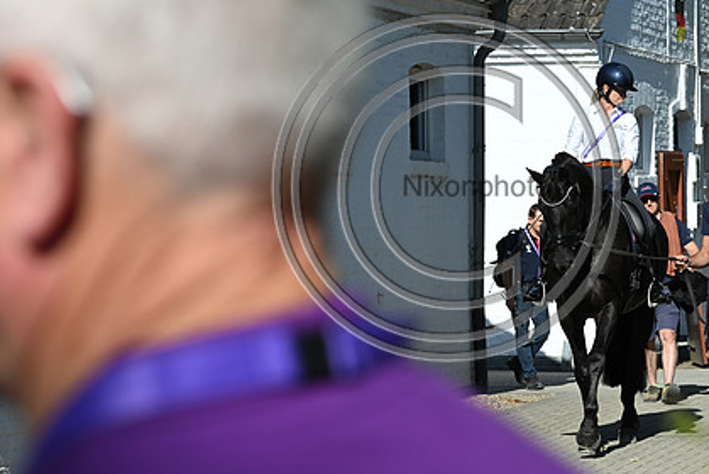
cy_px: 163
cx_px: 428
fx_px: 3271
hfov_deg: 12.4
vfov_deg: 8.3
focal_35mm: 166
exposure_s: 1/1600
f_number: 9
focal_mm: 120
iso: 560
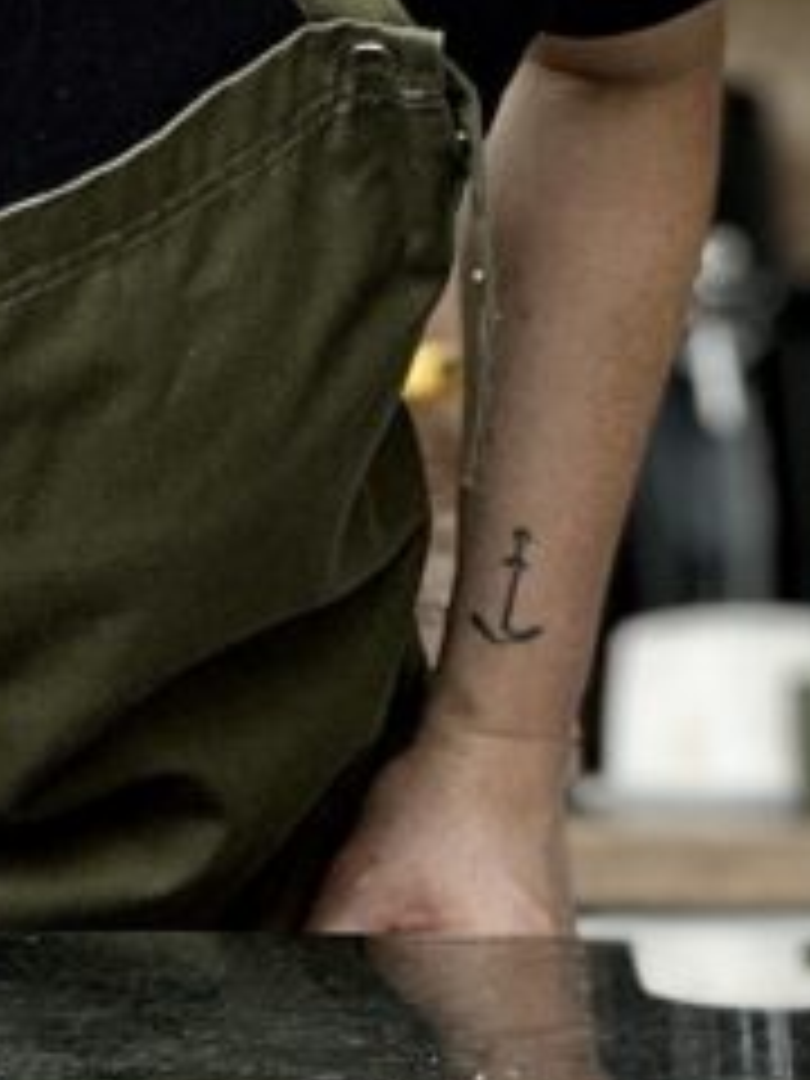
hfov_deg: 11.1
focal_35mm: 128
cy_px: -4
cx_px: -423
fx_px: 3994
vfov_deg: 15.1
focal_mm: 2.69
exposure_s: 1/104
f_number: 1.9
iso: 80
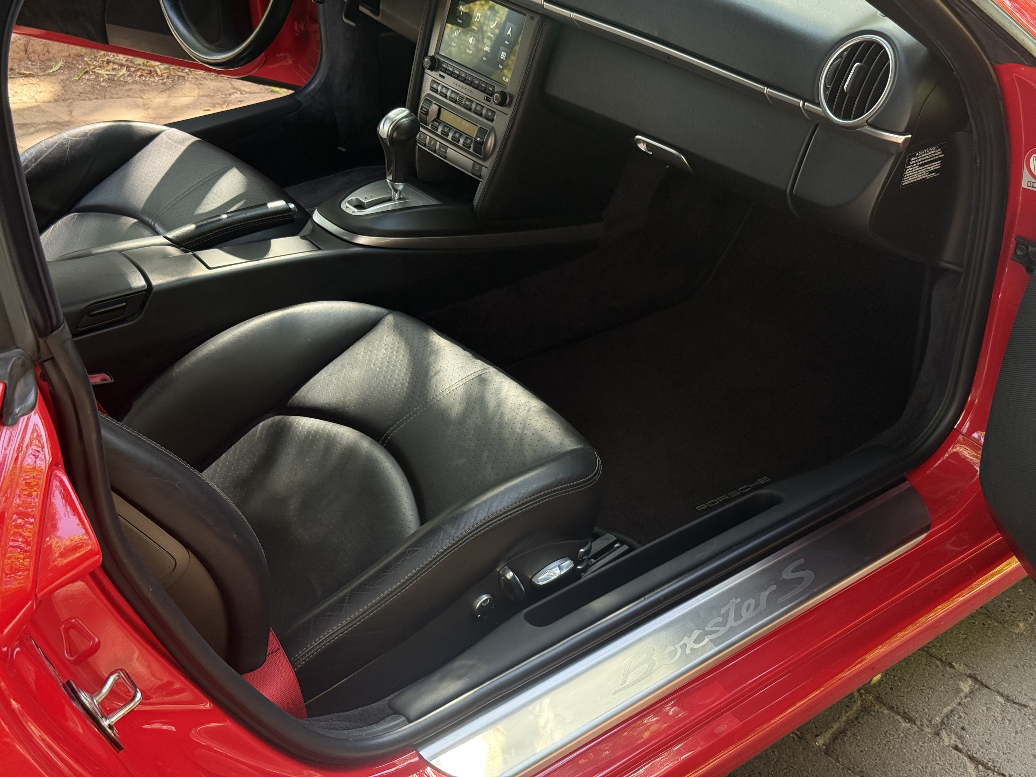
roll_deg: -3.4
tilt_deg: -34.6
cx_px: 518
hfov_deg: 39.7
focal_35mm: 48
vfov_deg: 30.3
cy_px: 388
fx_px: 1437
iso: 200
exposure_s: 1/161
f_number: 1.78
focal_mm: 6.76
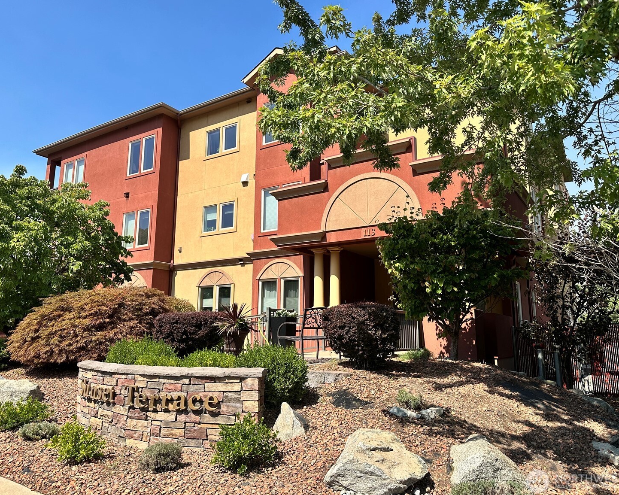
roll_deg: -1.8
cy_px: 241
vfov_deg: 54.9
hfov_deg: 66.0
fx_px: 476
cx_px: 294
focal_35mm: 26
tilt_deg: +10.6
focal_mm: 6.86
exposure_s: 1/3597
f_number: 1.78
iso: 80
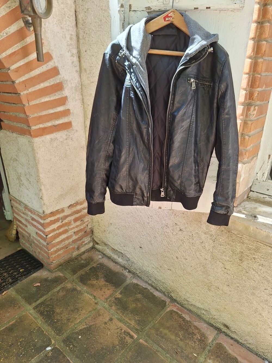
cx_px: 136
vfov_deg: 73.9
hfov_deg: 58.9
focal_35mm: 23
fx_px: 241
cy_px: 182
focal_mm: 5.54
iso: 40
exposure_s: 1/246
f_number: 1.8
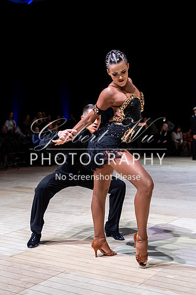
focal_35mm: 53
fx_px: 430
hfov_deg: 25.7
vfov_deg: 37.9
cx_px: 99
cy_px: 148
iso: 3200
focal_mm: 35
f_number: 2.8
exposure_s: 1/400
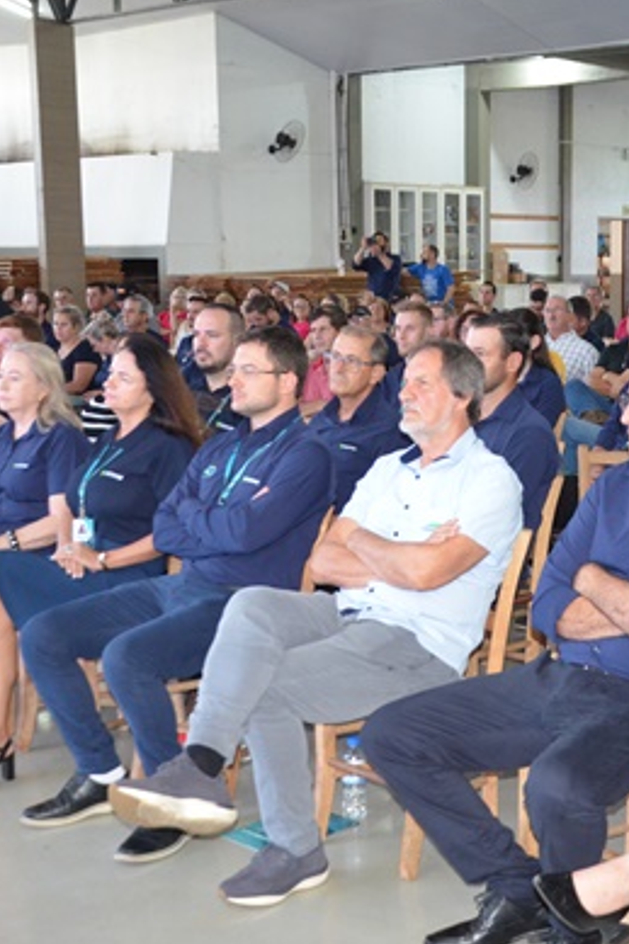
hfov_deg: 23.2
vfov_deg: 34.6
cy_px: 470
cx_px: 493
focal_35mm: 58
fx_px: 1515
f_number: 4
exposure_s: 1/60
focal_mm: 25
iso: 2000
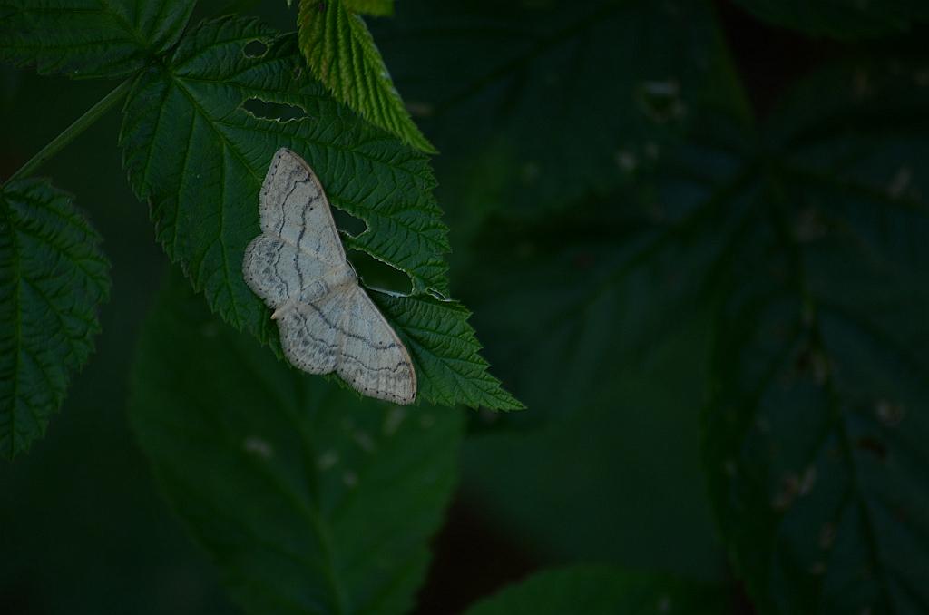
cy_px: 308
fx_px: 7725
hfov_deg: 6.9
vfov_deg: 4.6
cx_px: 464
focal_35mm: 300
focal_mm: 200
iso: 100
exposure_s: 1/40
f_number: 5.6
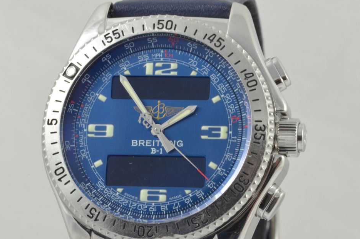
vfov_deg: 8.1
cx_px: 173
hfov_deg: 12.2
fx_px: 1682
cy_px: 122
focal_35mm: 169
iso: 1250
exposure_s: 1/25
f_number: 32
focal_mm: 105
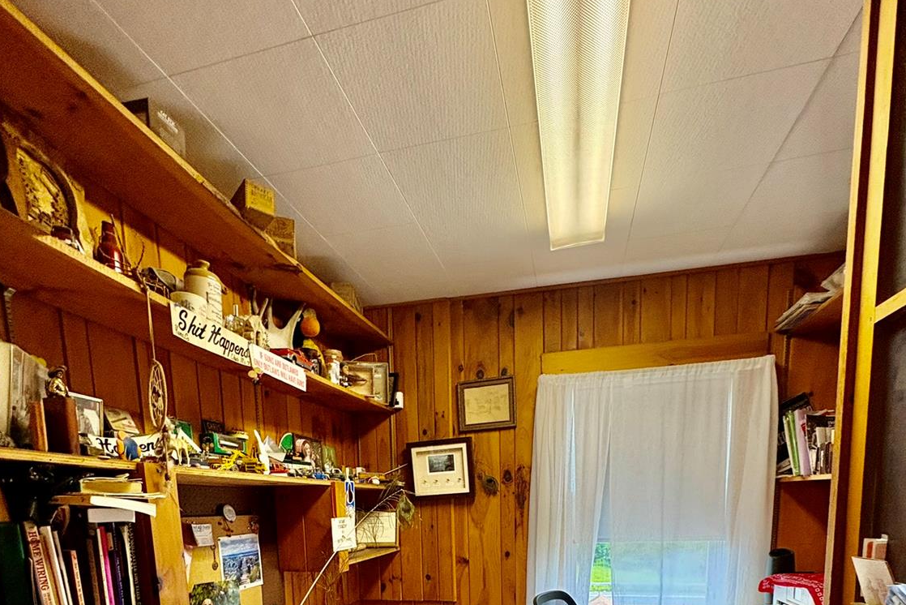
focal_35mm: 20
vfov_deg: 52.3
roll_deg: +0.0
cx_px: 446
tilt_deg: -8.2
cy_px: 573
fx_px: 503
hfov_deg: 84.0
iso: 320
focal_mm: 2.22
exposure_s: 1/60
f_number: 2.2
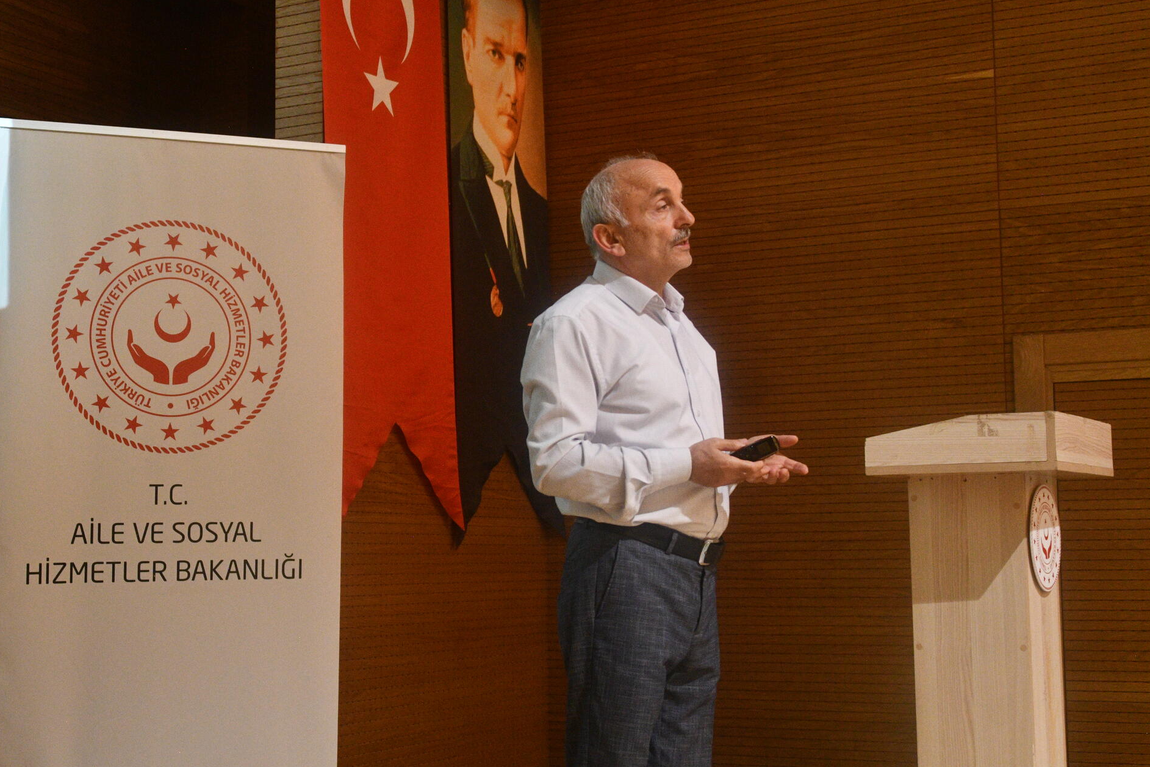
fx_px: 1757
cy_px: 387
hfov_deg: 36.2
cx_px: 570
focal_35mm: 55
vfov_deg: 24.6
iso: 4000
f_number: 4
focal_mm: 36
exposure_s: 1/60
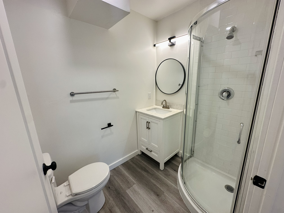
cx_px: 142
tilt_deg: -12.5
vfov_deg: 85.7
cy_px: 106
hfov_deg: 102.1
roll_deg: +2.1
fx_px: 115
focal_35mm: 14
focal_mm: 2.22
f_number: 2.2
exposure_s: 1/120
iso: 125
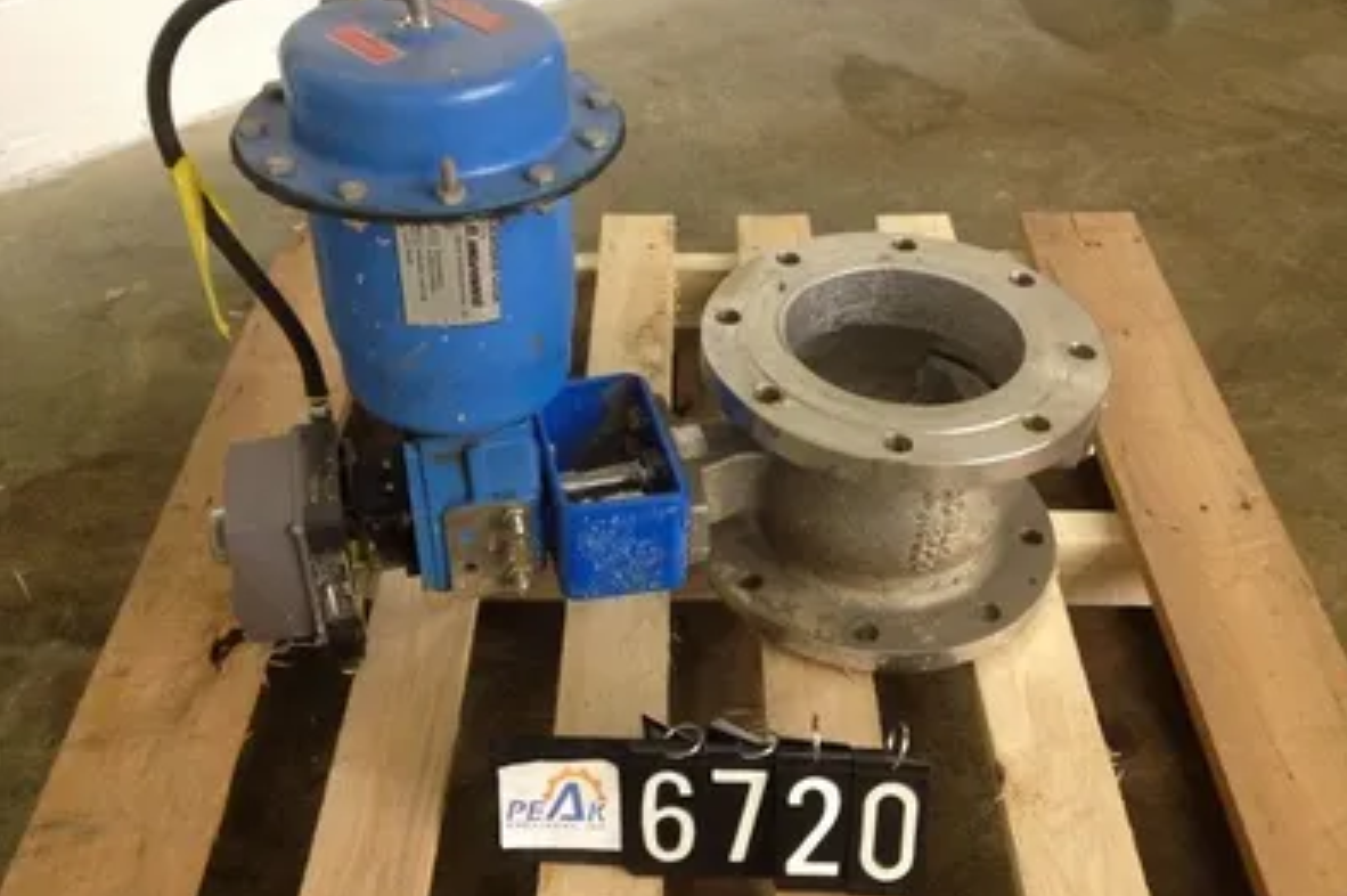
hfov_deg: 51.9
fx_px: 1383
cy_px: 445
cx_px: 680
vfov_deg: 35.9
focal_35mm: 37
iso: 200
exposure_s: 1/20
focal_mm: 4.28
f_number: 2.4
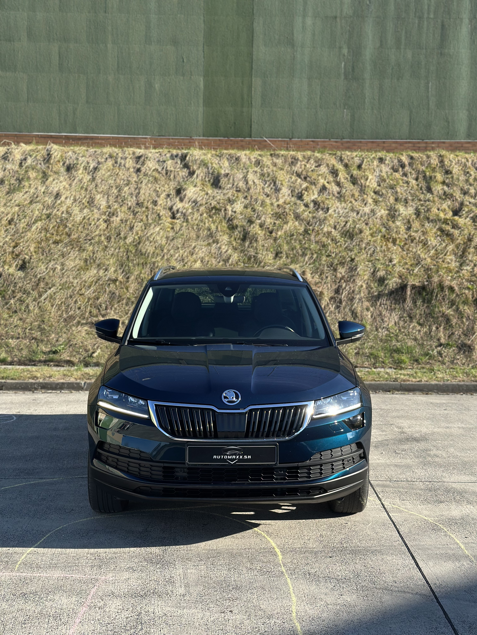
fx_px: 882
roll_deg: -1.9
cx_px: 238
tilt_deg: -4.2
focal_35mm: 48
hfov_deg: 30.3
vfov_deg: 39.7
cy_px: 318
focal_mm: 6.86
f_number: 1.78
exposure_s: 1/1453
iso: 80
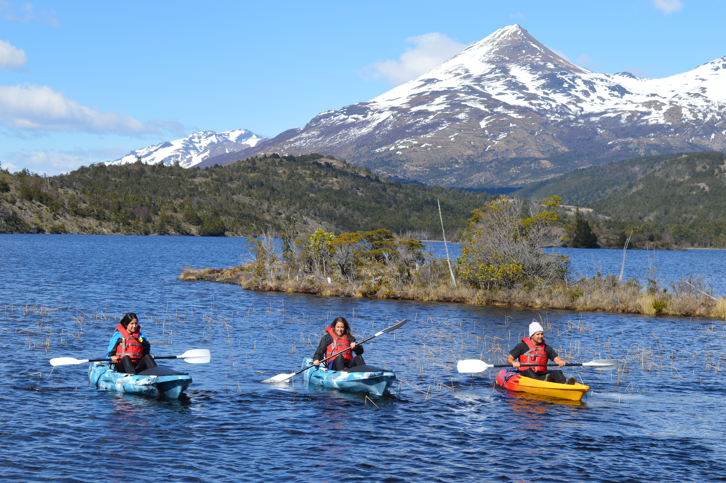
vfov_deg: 18.9
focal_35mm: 72
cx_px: 363
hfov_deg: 28.1
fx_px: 1451
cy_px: 242
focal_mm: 48
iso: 100
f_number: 8
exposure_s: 1/250
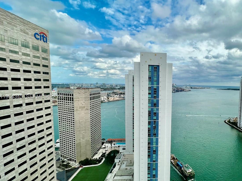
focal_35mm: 19
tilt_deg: -5.9
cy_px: 97
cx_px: 172
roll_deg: -1.1
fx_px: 133
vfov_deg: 68.6
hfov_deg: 80.1
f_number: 1.8
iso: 32
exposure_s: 1/1143
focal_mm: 1.57
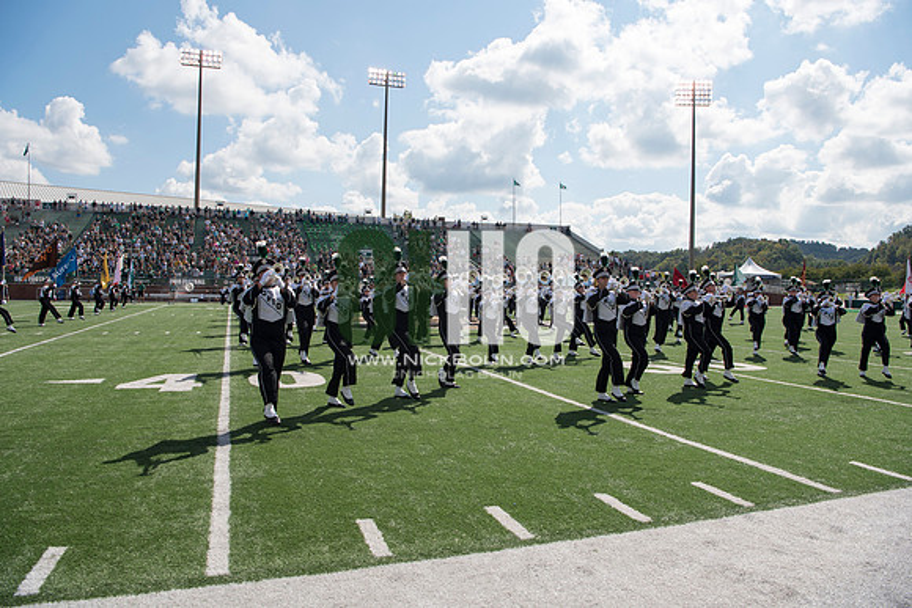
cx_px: 456
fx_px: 608
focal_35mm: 24
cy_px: 304
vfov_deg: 53.2
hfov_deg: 73.7
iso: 200
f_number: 7.1
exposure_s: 1/1000
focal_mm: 24
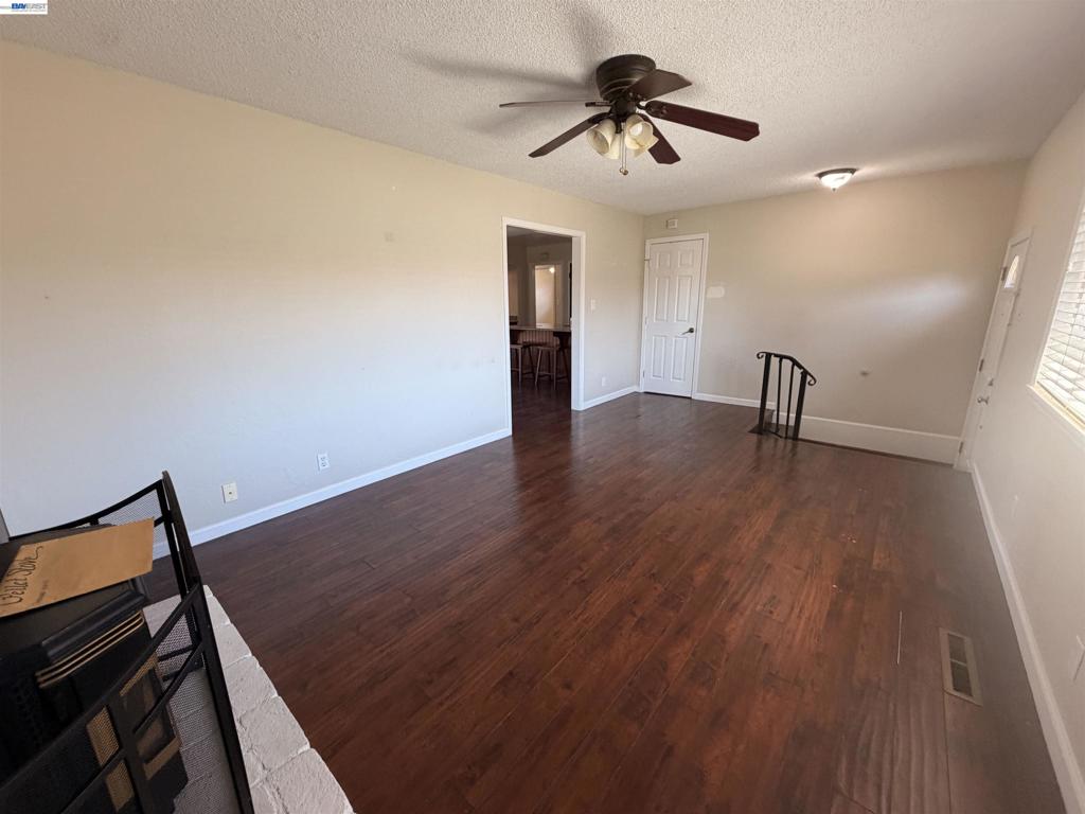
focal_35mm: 14
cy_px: 407
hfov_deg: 102.1
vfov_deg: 85.7
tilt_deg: -14.3
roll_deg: +1.5
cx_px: 542
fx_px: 439
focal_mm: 2.22
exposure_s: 1/120
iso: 200
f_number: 2.2
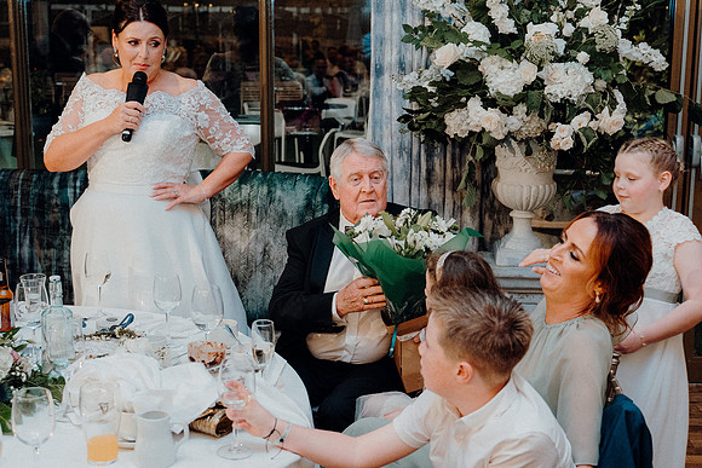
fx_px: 995
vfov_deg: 26.5
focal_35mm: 51
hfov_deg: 38.9
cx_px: 351
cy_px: 234
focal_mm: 34
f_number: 3.2
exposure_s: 1/160
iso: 2500
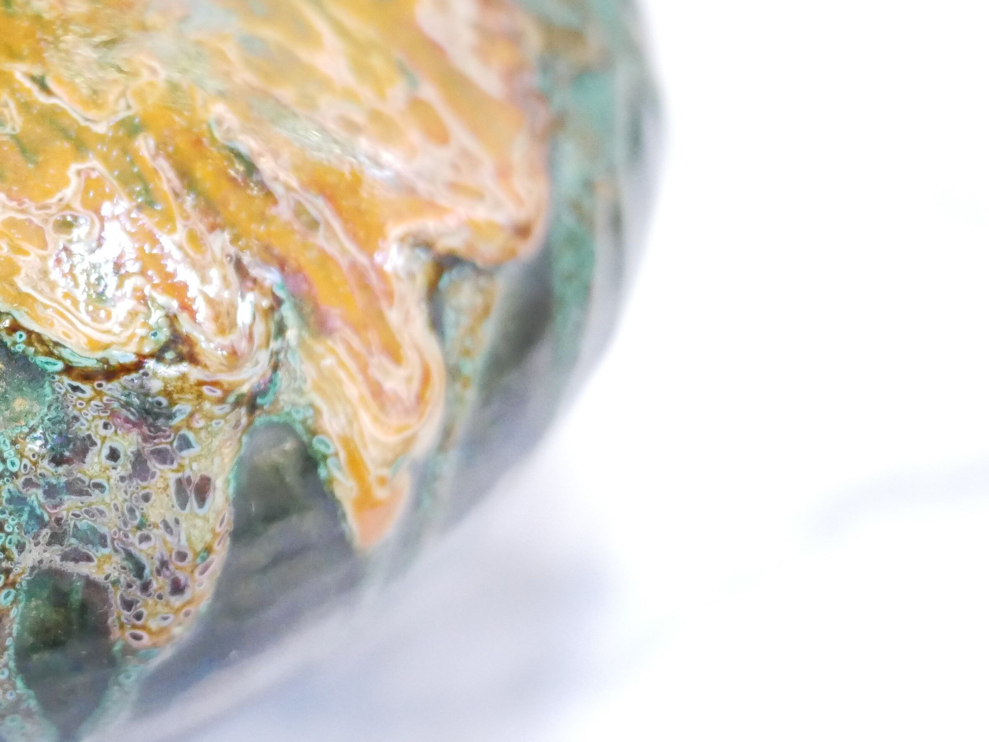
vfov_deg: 18.9
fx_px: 2229
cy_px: 365
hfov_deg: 24.3
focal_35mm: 78
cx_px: 90
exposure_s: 1/60
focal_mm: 20
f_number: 1.7
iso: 3200
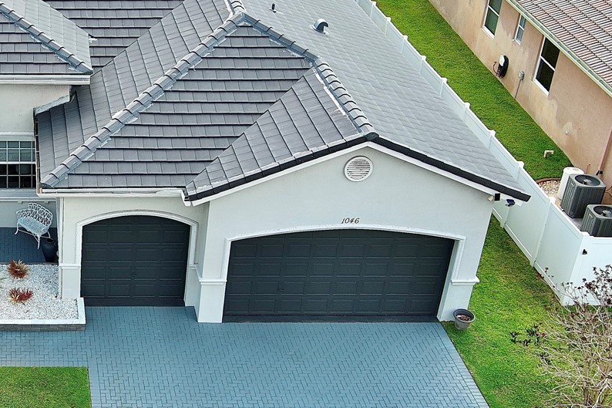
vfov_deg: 21.9
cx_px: 17
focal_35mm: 62
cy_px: 194
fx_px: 1054
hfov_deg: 30.4
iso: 100
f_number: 2.8
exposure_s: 1/379
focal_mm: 10.57
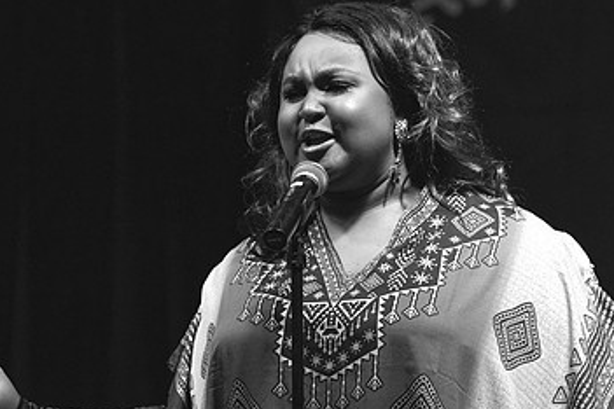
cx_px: 306
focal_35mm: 310
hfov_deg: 6.7
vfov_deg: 4.4
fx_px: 5284
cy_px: 137
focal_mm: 125
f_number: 2.8
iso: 400
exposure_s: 1/160
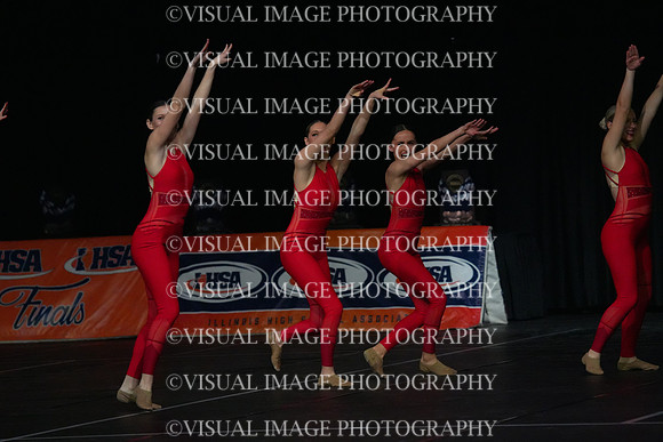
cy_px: 221
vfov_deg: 6.2
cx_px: 332
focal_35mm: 220
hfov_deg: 9.4
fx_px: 4052
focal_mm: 220
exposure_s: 1/1000
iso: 12800
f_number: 5
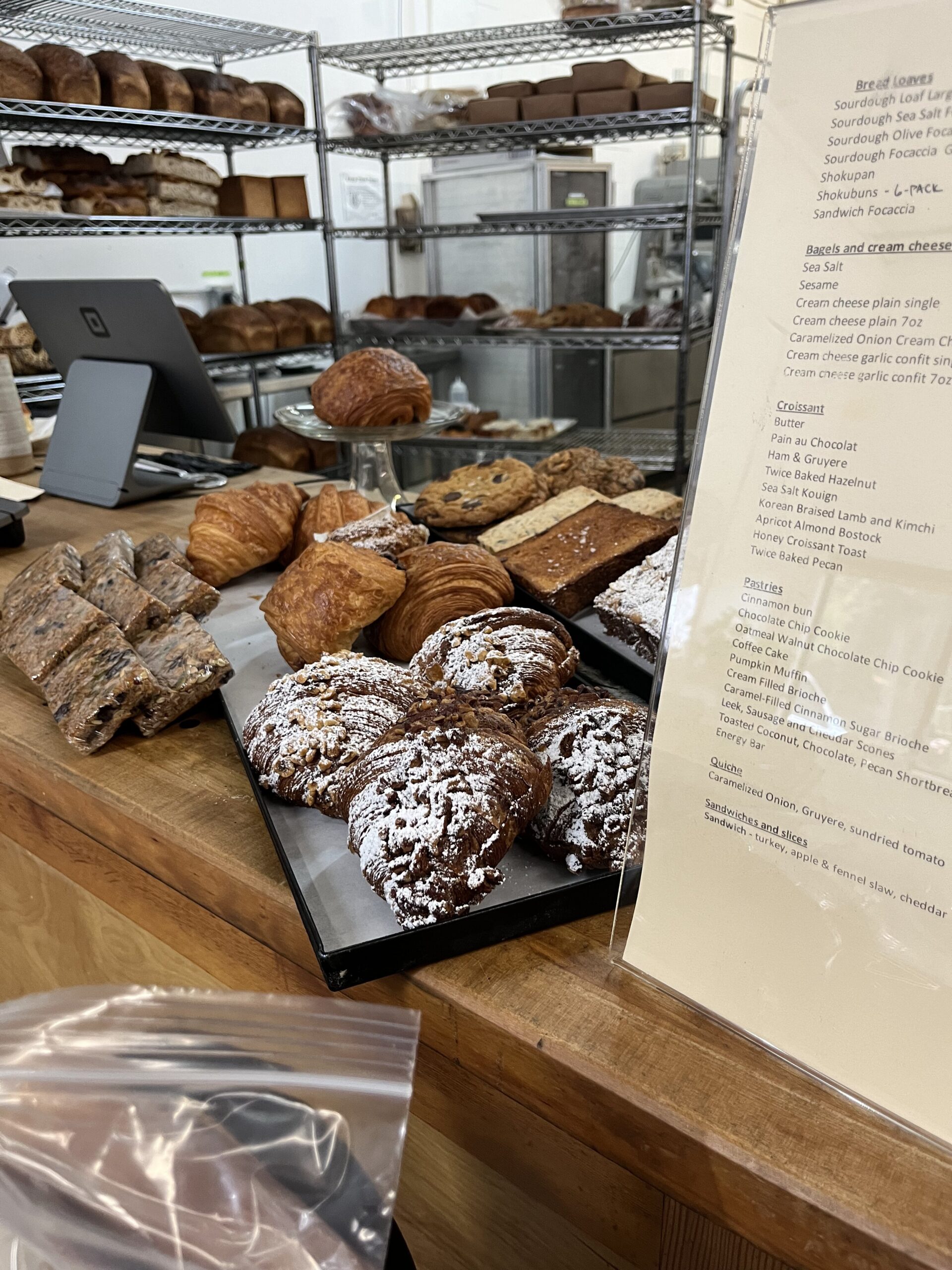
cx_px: 476
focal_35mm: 26
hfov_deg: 53.1
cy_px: 635
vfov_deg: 67.3
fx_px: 953
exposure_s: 1/60
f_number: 1.6
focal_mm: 5.1
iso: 160
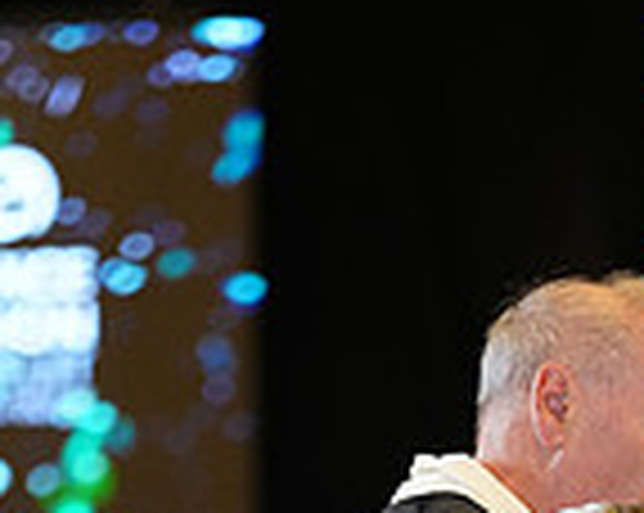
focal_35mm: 672
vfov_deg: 2.3
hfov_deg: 2.9
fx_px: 12791
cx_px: 466
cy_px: 1202
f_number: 2.8
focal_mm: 176
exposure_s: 1/400
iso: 2500
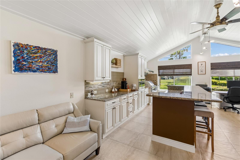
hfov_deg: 100.4
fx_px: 100
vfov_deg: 77.3
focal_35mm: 15
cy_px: 80
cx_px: 120
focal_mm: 10
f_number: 7.1
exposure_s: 1/13
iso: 100
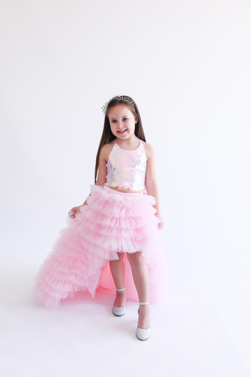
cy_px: 188
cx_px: 126
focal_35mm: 35
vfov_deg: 54.4
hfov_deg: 37.9
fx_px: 366
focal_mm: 35
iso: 640
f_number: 8
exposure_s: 1/125
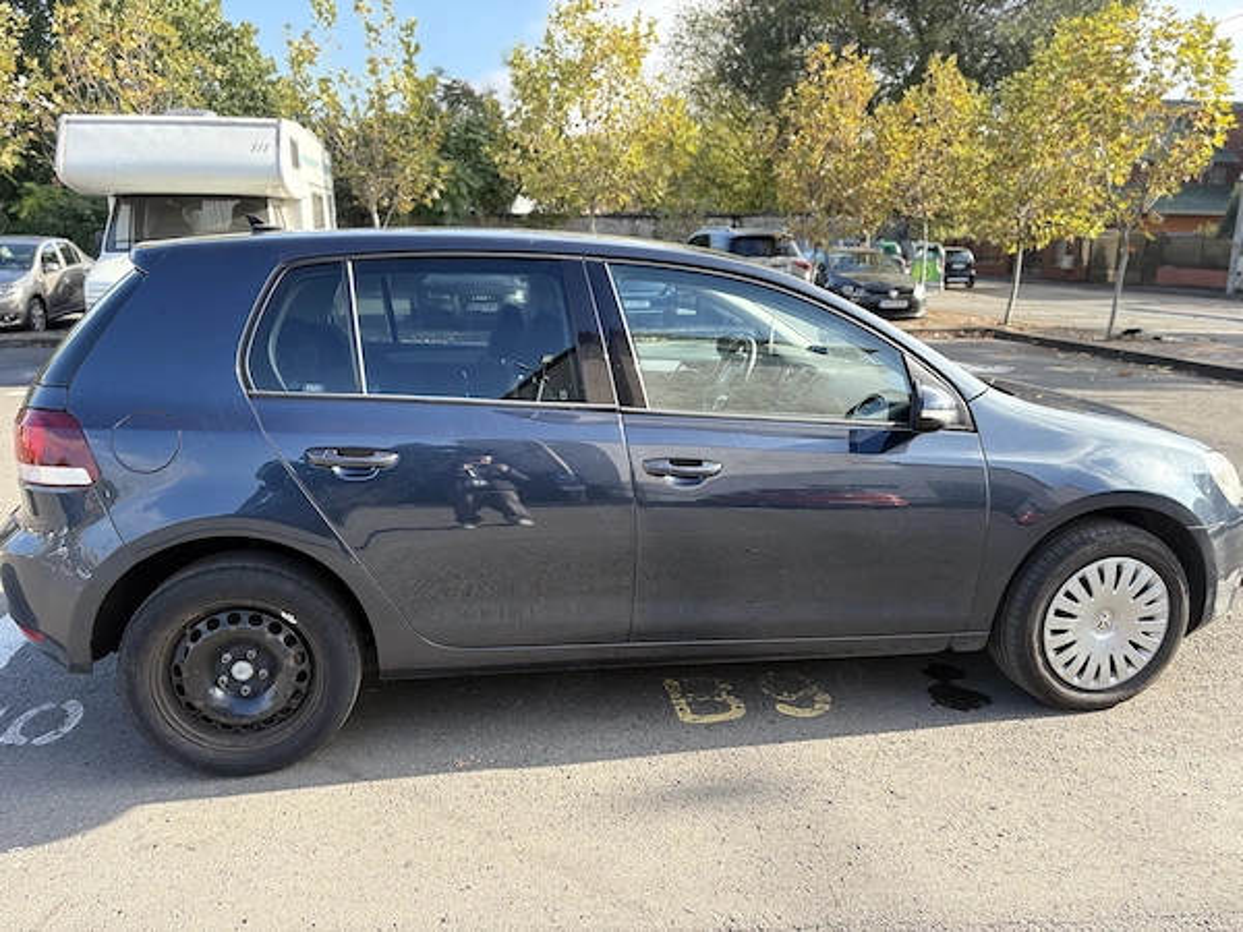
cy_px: 466
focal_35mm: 26
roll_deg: +1.1
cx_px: 622
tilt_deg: -13.1
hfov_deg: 67.3
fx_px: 934
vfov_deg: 53.1
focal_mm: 5.96
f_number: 1.6
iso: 64
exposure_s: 1/629
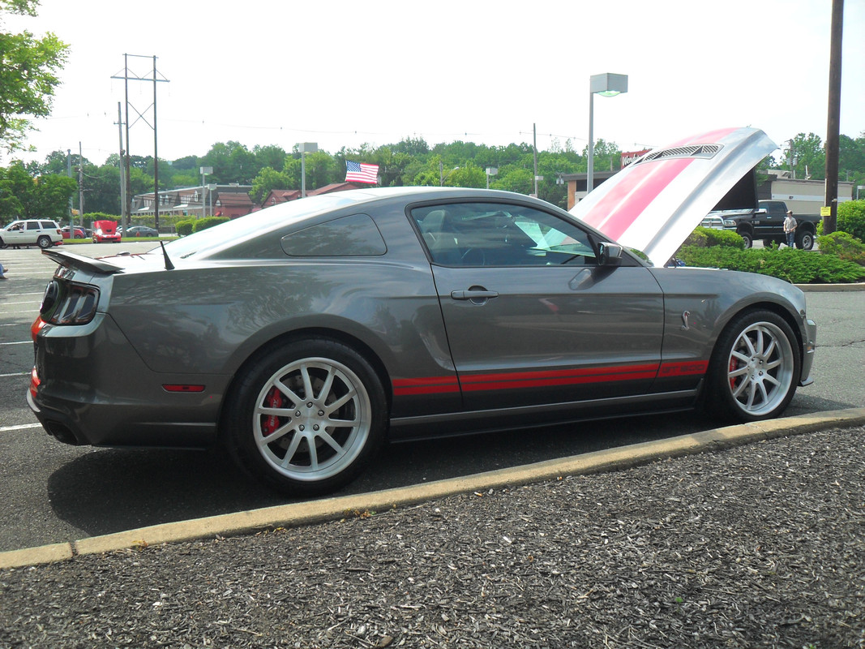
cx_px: 432
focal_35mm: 35
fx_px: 874
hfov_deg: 52.6
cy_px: 324
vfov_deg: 40.7
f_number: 8.9
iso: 100
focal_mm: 6.2
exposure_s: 1/90
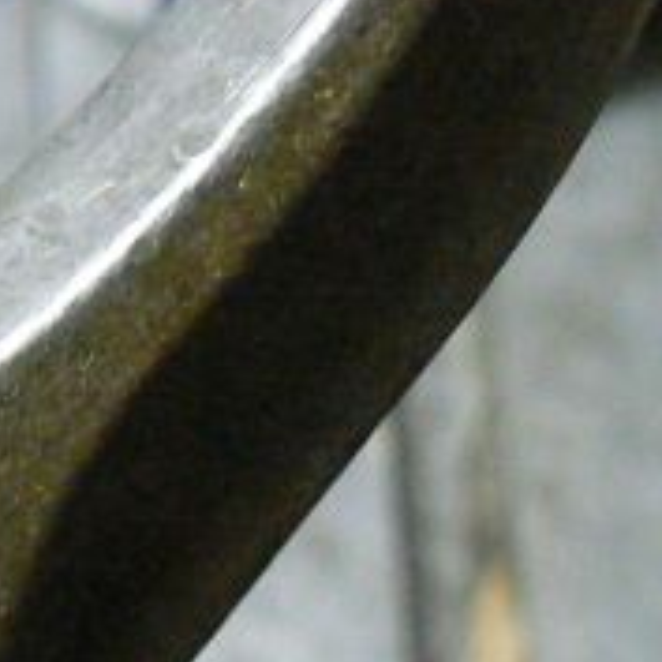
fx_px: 3116
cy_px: 591
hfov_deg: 11.4
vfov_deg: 12.0
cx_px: -464
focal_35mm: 144
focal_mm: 6
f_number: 2.8
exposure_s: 1/10
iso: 400
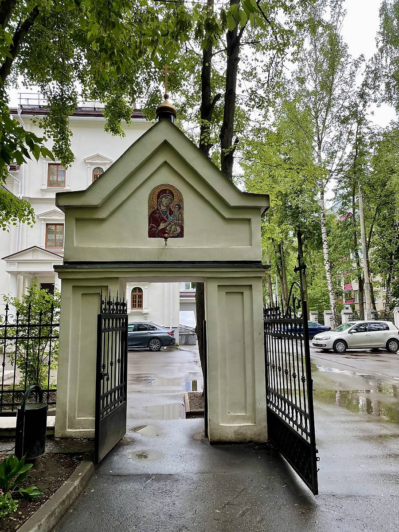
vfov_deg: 67.3
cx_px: 200
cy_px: 266
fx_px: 400
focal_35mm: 26
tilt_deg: +9.0
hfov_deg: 53.1
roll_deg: +0.9
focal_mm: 4.2
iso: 32
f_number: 1.6
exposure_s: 1/520
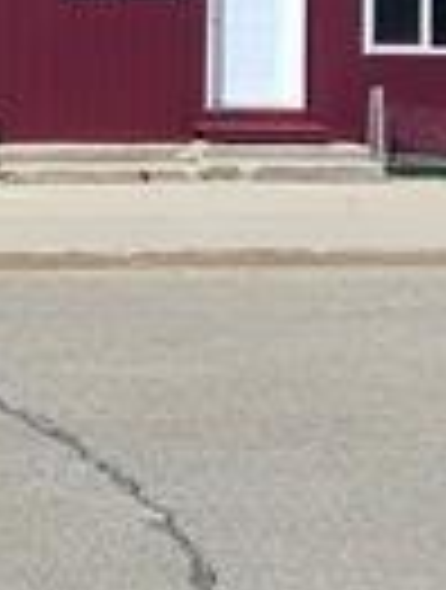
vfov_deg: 24.3
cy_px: -18
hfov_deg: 18.0
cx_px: -158
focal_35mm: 76
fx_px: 1299
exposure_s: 1/2252
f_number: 2.2
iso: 50
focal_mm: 2.2
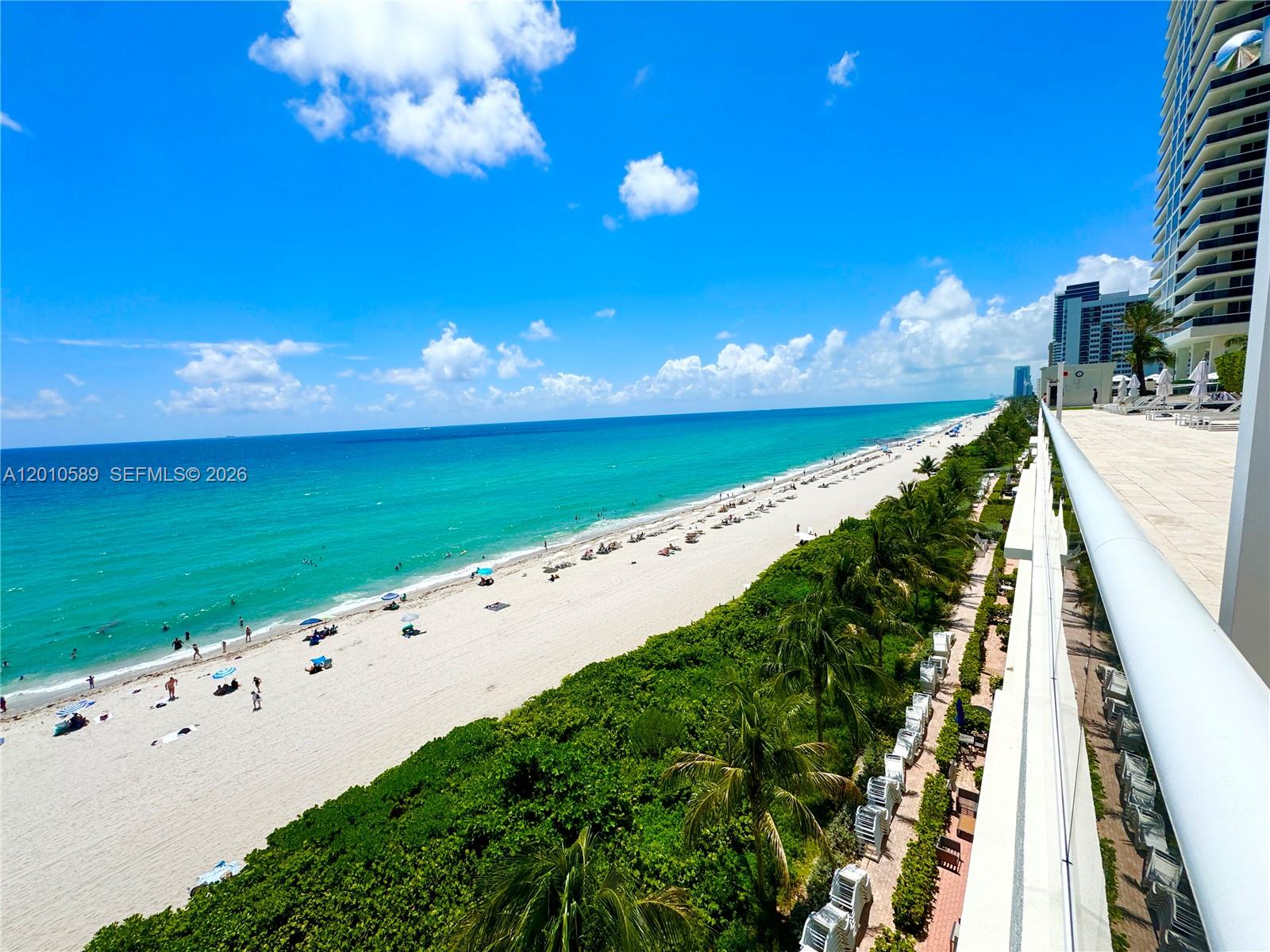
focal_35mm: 14
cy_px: 476
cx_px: 635
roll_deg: +2.0
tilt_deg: -7.6
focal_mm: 2.22
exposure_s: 1/4630
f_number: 2.2
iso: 50
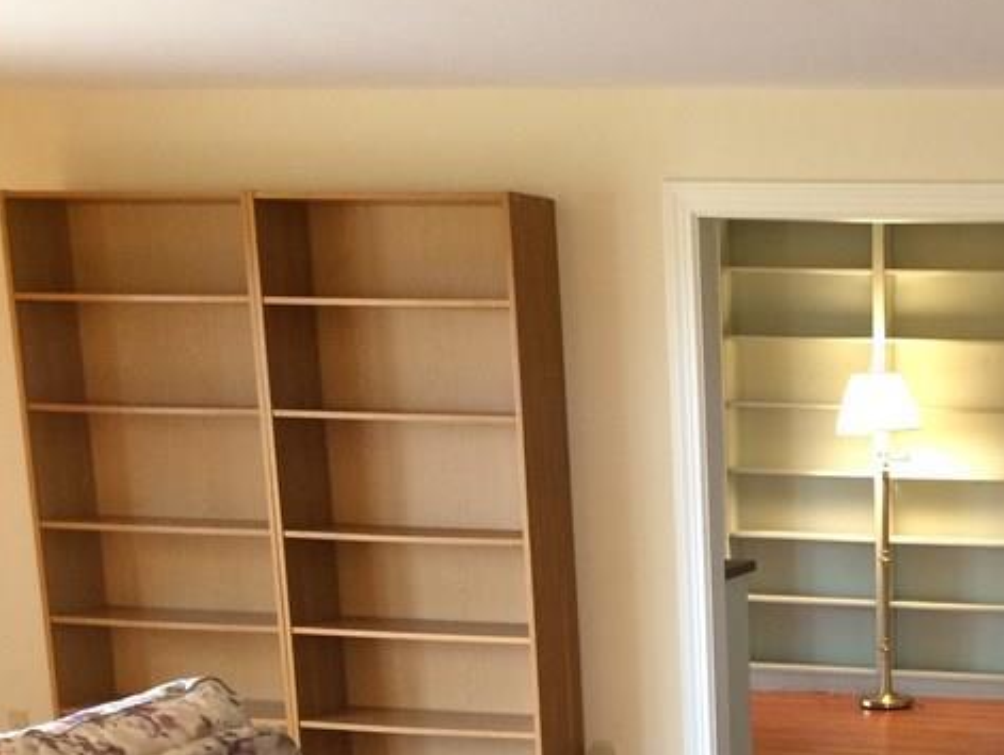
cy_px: 772
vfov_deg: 22.3
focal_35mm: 63
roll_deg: -1.4
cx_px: 1072
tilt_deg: -16.3
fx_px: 1829
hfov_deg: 28.2
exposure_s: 1/30
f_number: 2.2
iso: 160
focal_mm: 4.15
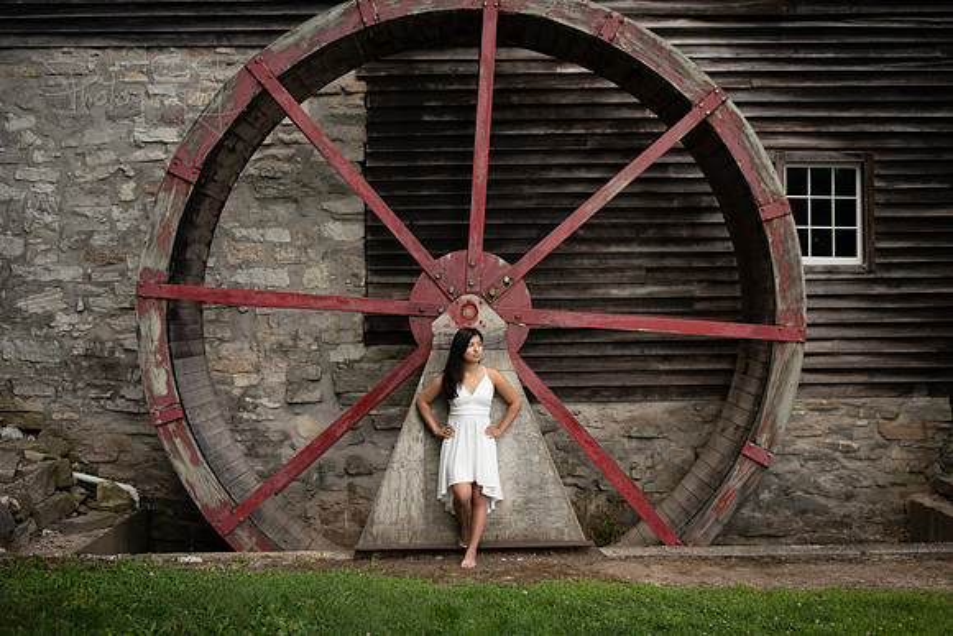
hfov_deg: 47.3
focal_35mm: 41
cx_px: 477
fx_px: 1088
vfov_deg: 32.6
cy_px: 299
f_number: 2.8
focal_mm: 32
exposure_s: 1/250
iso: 100
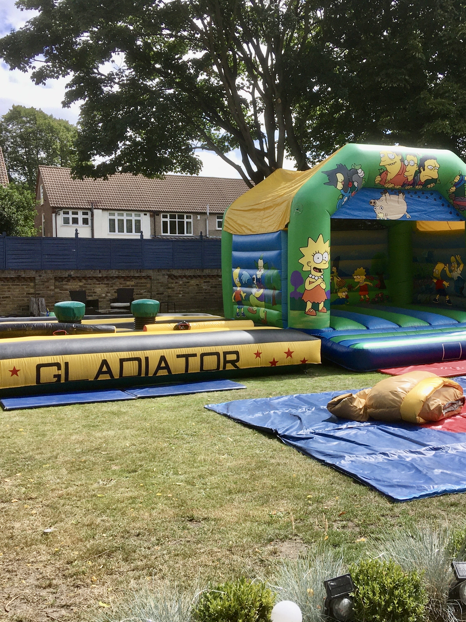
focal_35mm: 39
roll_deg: +0.1
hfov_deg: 36.5
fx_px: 700
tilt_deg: -1.7
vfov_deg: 47.9
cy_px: 310
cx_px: 305
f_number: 2.2
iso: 25
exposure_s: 1/1148
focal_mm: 4.15
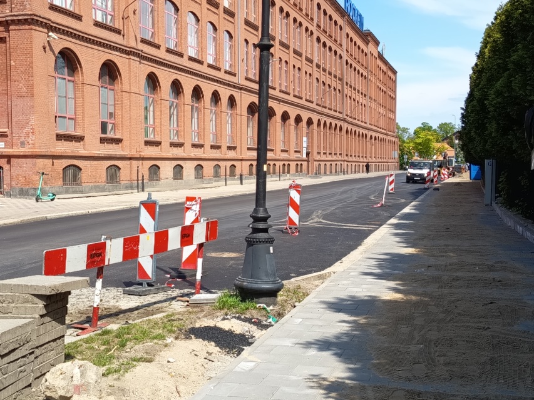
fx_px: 741
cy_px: 200
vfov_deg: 30.3
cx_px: 267
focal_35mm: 48
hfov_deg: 39.7
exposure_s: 1/391
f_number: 1.7
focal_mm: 5.27
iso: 51
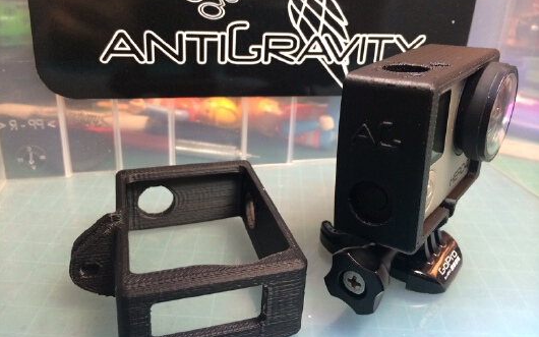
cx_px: 269
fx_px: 470
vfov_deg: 39.3
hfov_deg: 59.7
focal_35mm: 32
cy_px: 146
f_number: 2.2
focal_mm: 4.12
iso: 200
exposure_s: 1/30
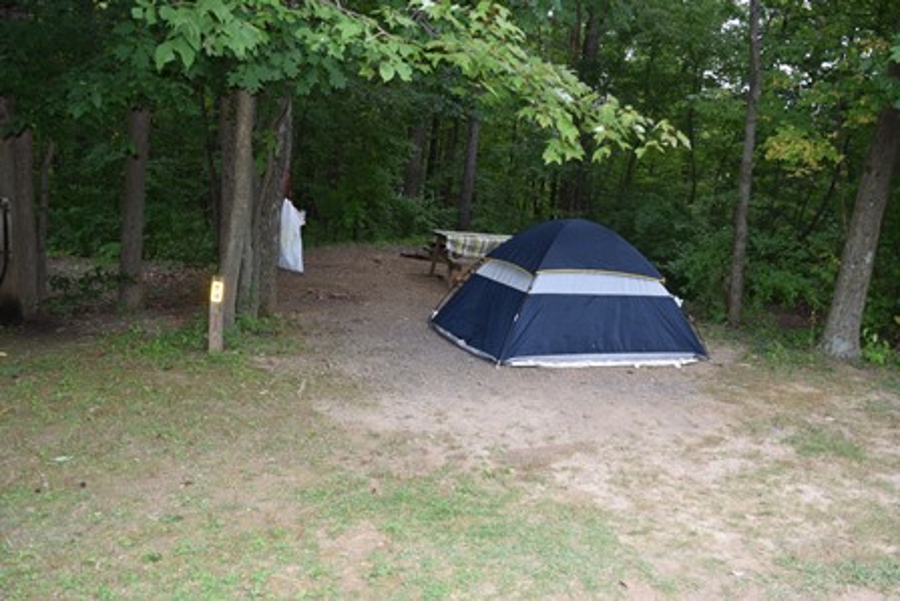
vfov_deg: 43.6
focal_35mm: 30
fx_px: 750
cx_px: 450
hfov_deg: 61.9
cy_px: 300
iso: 360
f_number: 5.6
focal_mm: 20
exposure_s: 1/125
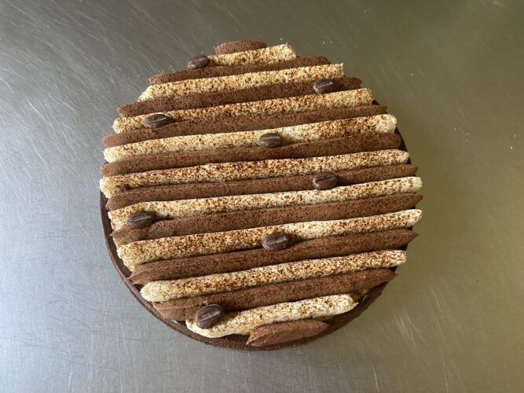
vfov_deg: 53.0
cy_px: 196
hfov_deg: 67.3
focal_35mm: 26
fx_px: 394
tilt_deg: -67.5
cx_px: 262
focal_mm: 4.25
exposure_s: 1/60
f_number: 1.8
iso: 320
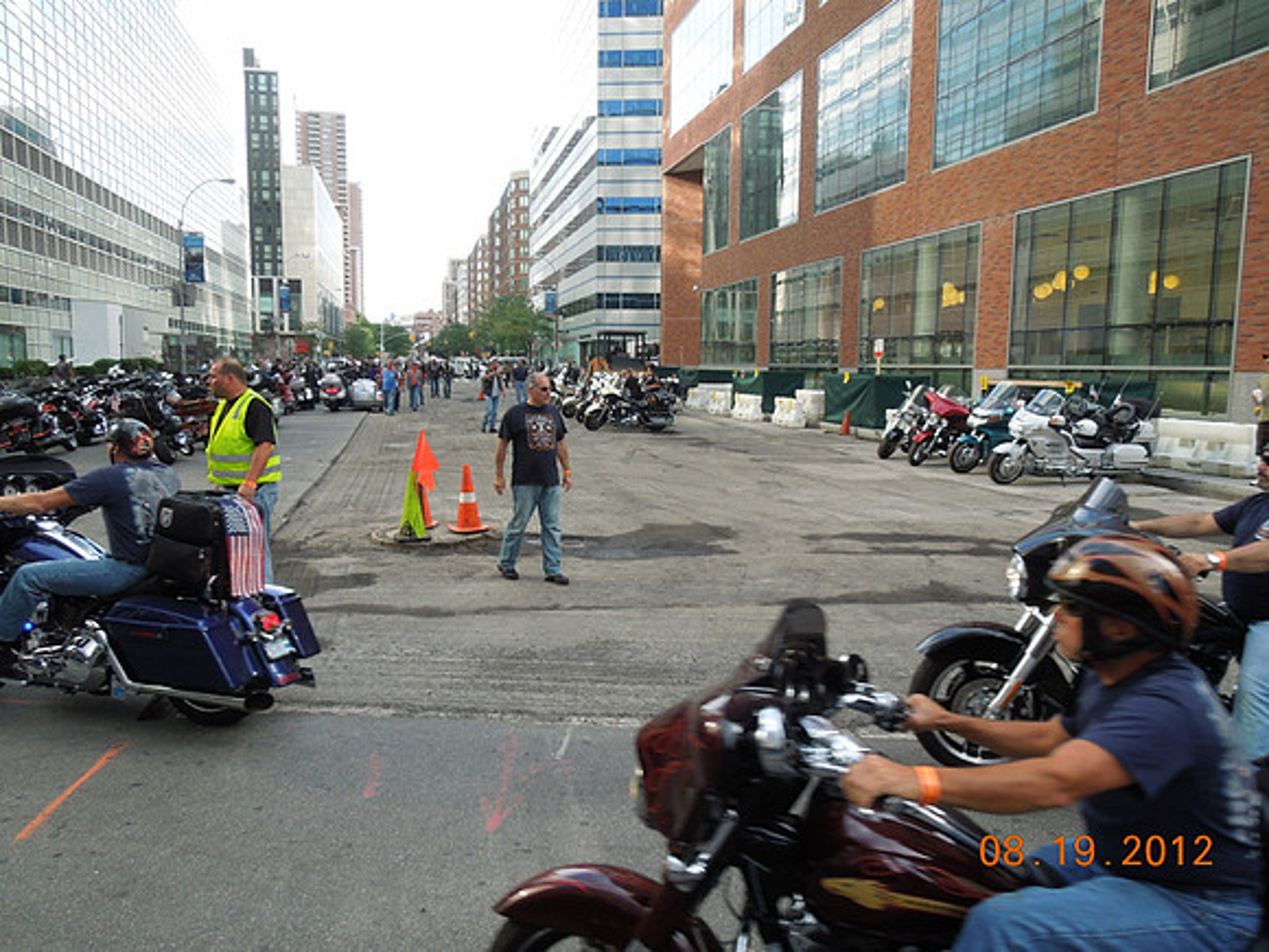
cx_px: 634
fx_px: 916
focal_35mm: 25
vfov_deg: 54.9
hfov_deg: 69.4
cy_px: 476
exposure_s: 1/160
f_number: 3.3
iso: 100
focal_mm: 4.5
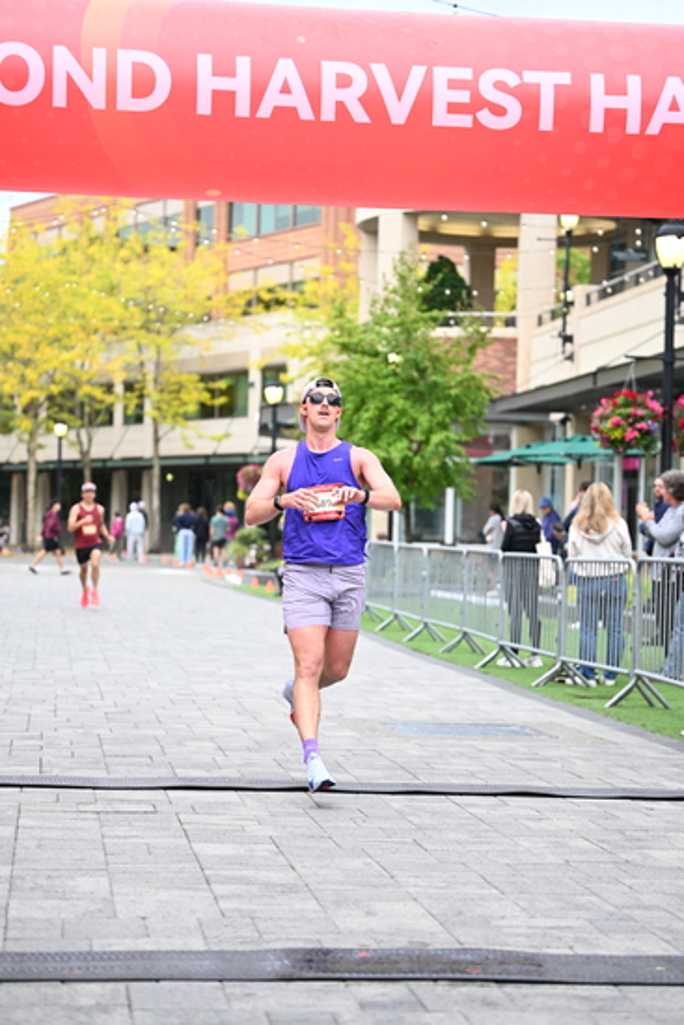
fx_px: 2221
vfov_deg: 26.0
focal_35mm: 78
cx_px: 342
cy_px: 512
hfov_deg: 17.5
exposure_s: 1/1600
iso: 1250
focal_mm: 78
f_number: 2.8
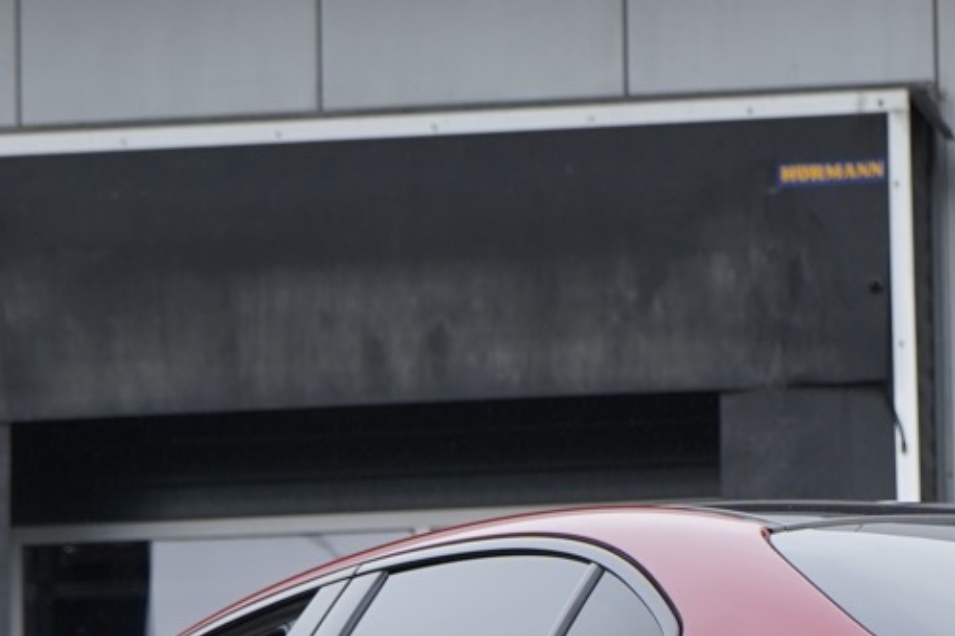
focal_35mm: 258
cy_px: 939
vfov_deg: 5.3
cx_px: 712
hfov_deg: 8.0
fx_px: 6839
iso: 250
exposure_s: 1/160
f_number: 5.6
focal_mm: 67
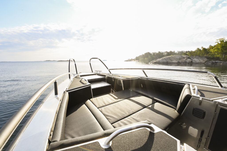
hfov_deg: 104.2
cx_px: 114
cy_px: 76
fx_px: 88
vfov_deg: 81.2
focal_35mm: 14
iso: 1000
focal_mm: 14
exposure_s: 1/1000
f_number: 10
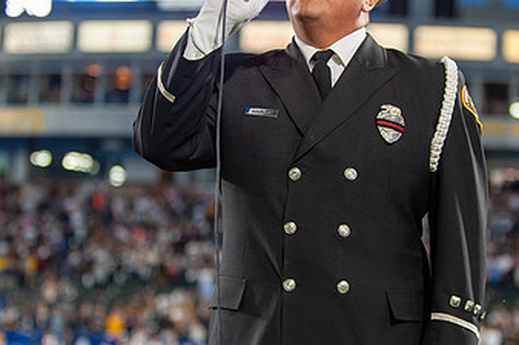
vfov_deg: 11.4
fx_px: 1729
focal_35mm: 120
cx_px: 301
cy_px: 164
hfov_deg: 17.1
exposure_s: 1/500
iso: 1600
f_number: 2.8
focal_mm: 70
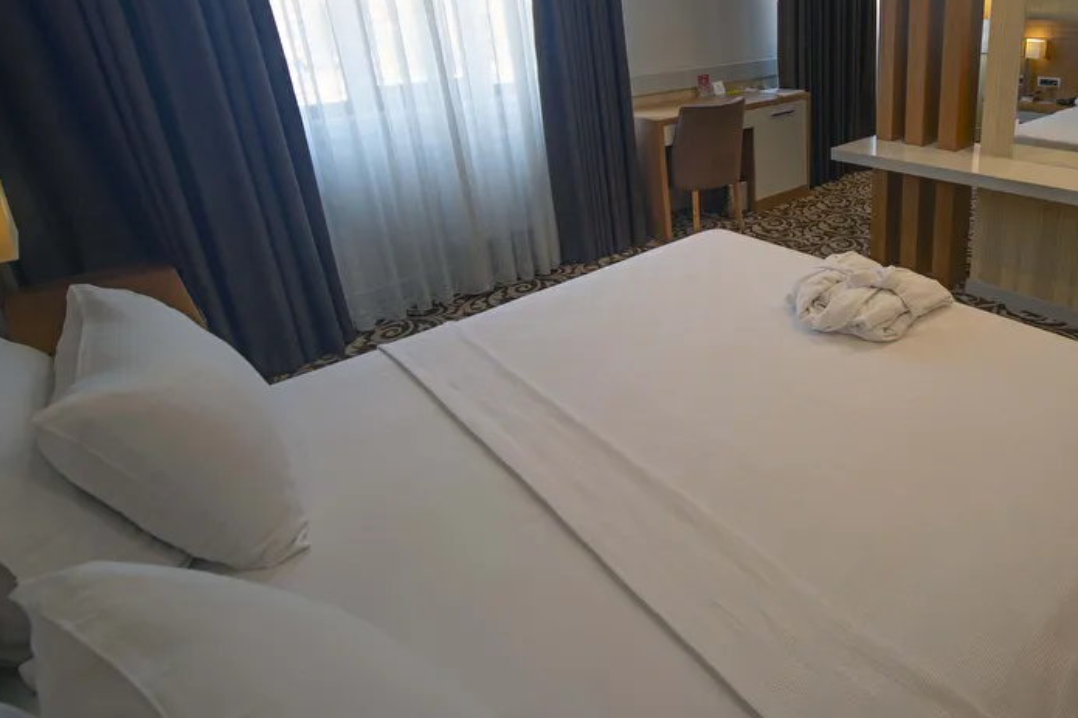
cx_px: 784
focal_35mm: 21
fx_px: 629
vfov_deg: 57.6
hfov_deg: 76.3
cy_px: 217
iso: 100
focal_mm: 12
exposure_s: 1/15
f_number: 4.5
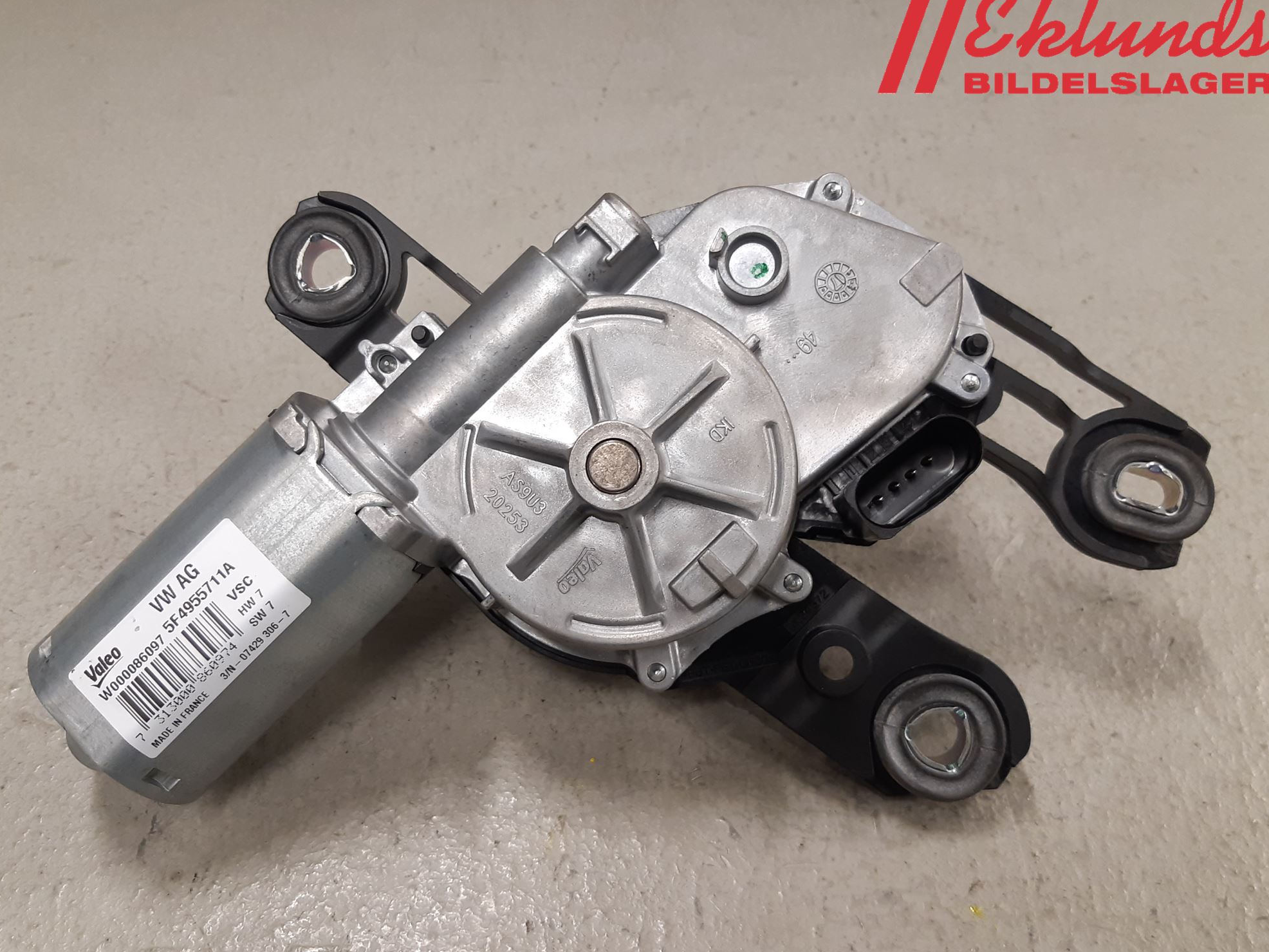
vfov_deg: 51.4
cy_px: 479
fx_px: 990
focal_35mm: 27
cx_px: 614
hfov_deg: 65.3
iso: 100
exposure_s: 1/50
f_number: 1.7
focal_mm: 3.93
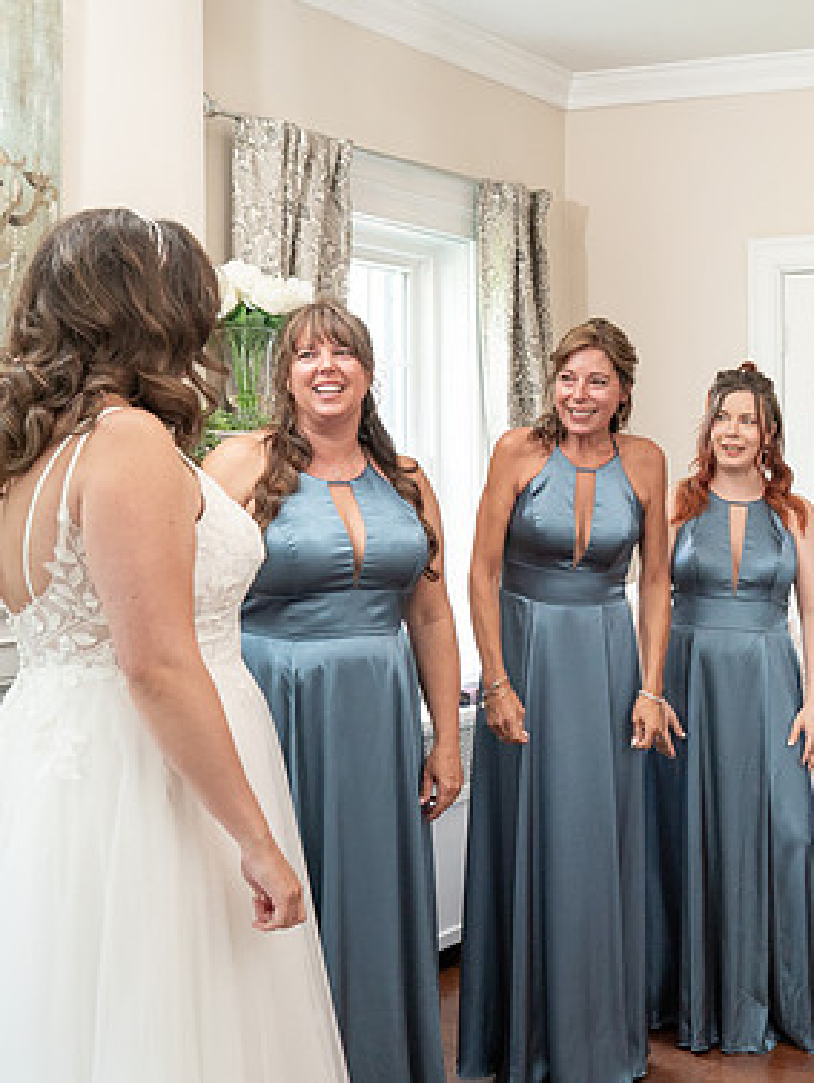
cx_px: 803
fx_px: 1660
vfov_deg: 36.1
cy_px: 517
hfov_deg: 26.2
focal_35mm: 53
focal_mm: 35
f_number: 6.3
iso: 2000
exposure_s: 1/200
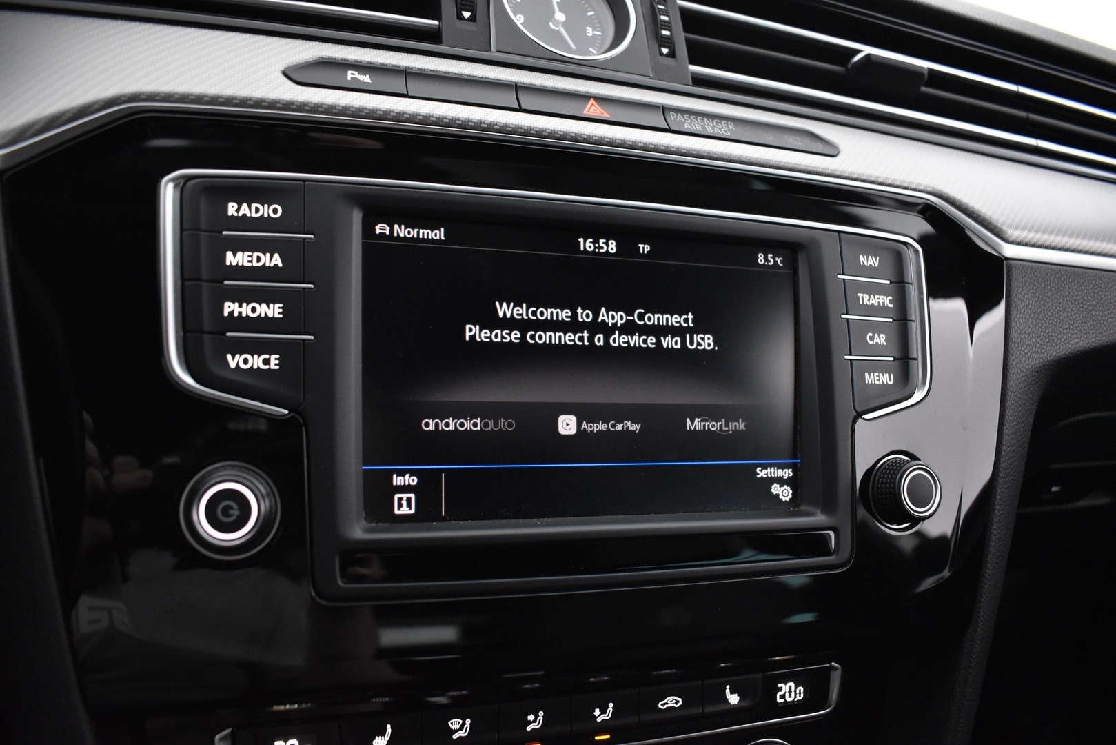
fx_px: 837
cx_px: 558
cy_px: 372
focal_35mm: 27
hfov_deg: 67.4
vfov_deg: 47.9
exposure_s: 1/40
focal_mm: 18
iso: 3200
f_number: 3.5
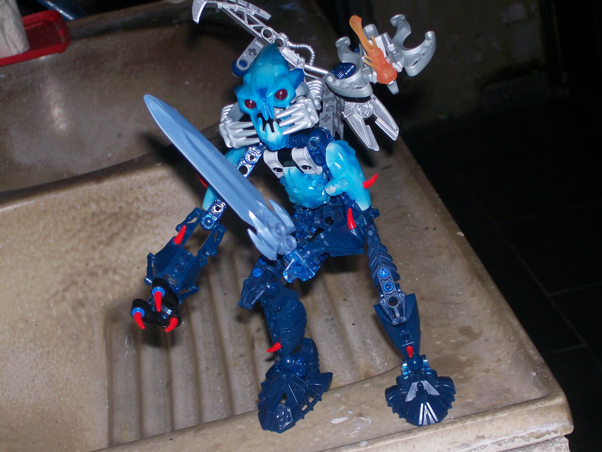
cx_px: 301
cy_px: 226
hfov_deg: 22.5
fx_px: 1513
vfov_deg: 17.0
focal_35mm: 87
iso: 80
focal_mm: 14.3
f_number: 4.3
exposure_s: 1/109
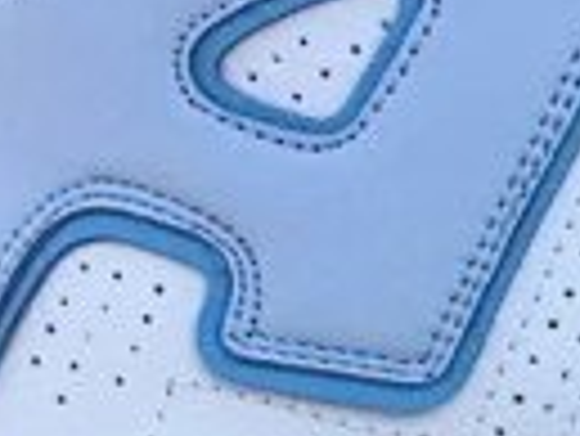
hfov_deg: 12.4
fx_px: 2583
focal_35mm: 154
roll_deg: +0.4
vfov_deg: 9.4
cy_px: 620
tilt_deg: -17.1
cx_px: 742
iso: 25
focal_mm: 3.3
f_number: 2.4
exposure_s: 1/497
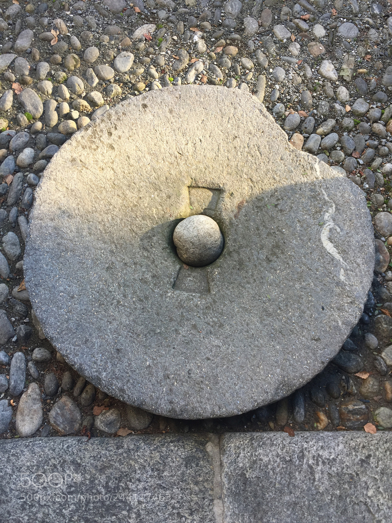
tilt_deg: -68.9
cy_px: 262
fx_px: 438
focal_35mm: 29
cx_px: 196
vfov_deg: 61.7
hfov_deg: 48.2
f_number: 2.2
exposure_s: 1/100
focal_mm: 4.15
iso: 50
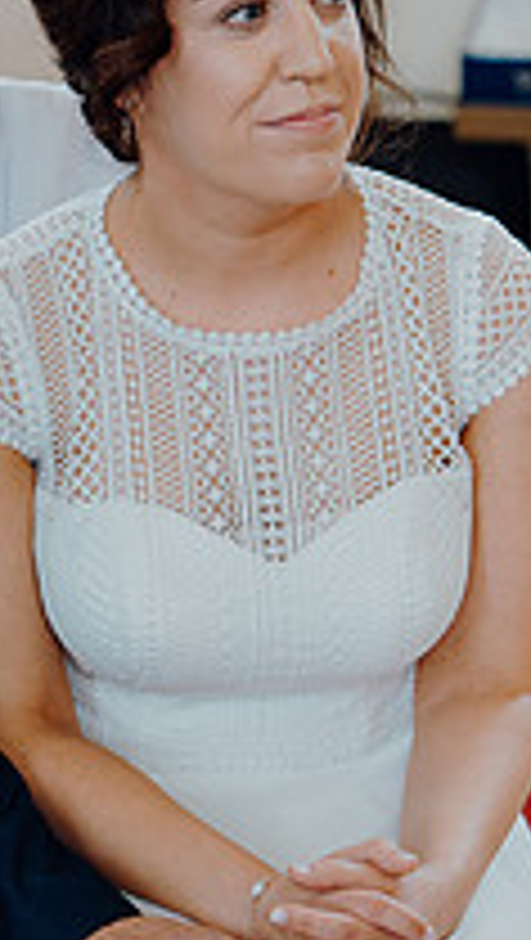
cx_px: -207
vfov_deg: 11.4
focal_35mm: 189
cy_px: 492
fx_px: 4718
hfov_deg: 6.4
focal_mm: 65
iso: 800
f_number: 2.8
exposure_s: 1/200
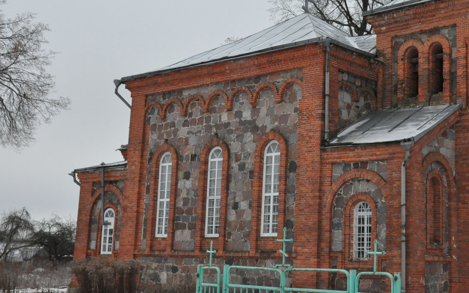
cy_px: 92
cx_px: 330
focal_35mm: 57
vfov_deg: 22.6
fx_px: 728
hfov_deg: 35.2
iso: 2000
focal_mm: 26
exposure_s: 1/160
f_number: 13
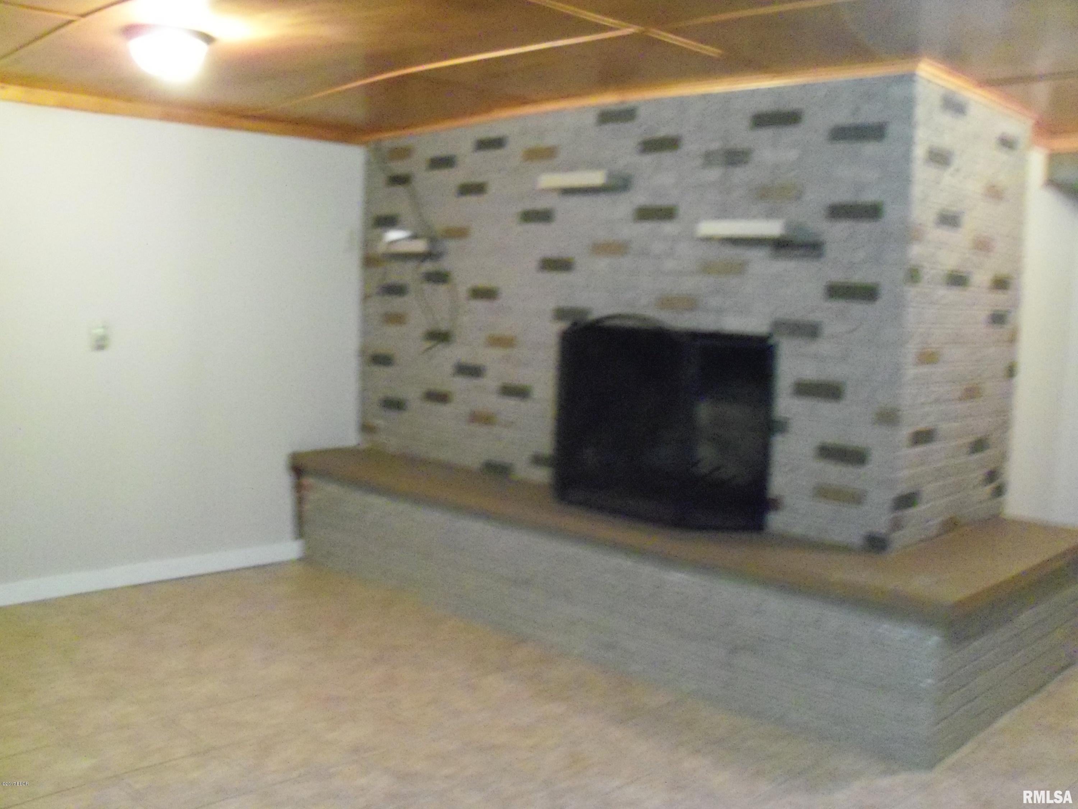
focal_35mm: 35
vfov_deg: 40.7
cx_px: 539
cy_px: 404
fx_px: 1090
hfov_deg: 52.6
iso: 800
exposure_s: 1/8
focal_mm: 6.3
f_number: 3
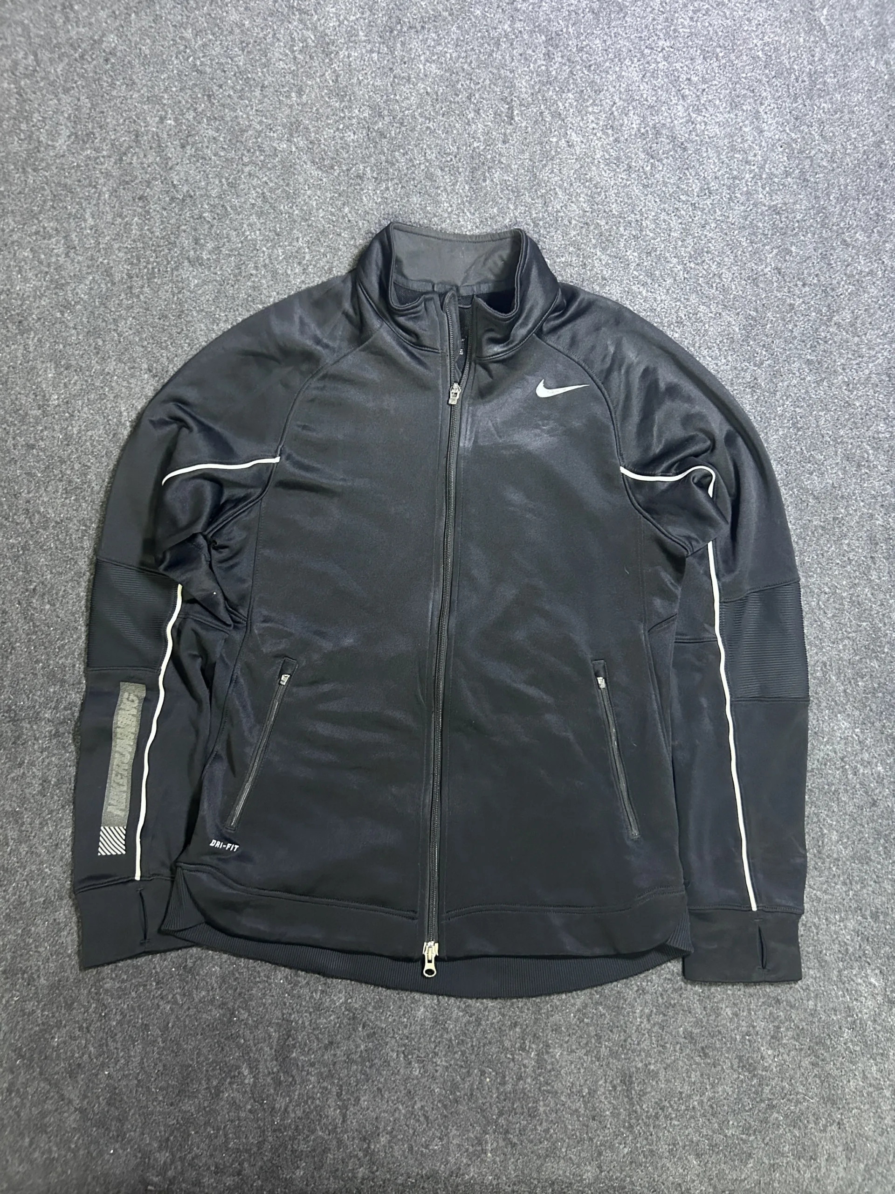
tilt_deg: -71.8
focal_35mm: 26
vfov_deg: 67.3
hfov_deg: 53.1
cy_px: 597
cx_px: 448
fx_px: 896
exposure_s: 1/33
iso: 640
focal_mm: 5.7
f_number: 1.5
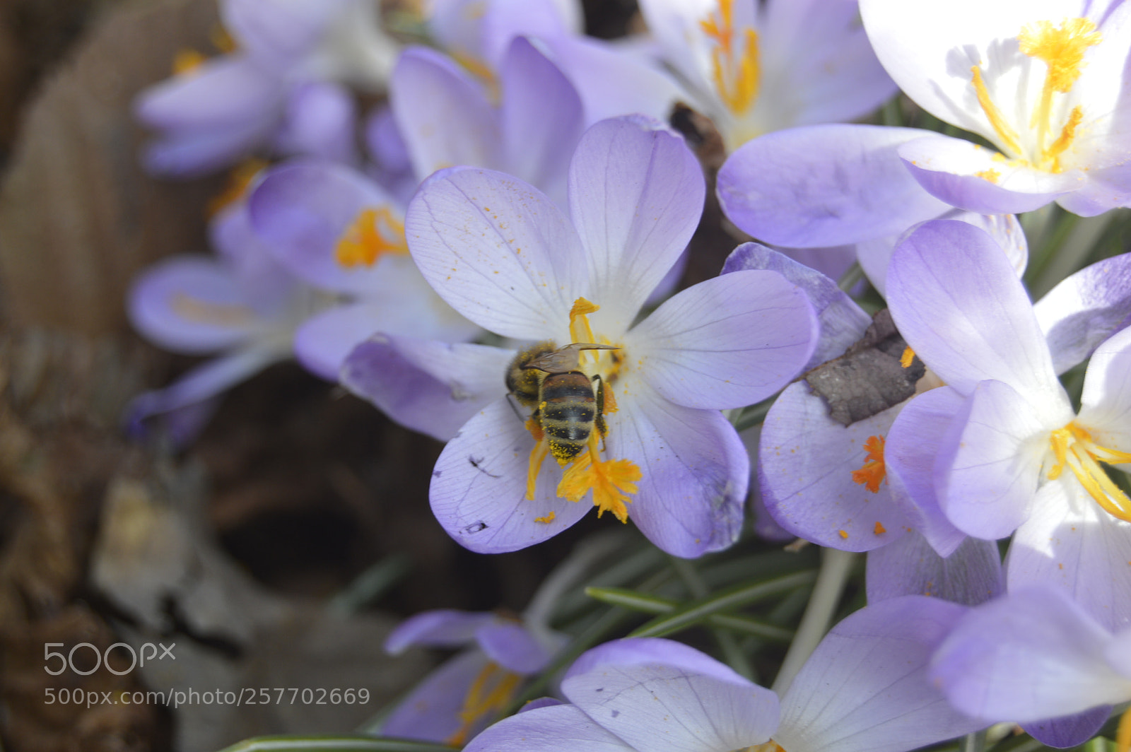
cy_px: 376
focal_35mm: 82
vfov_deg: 16.5
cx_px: 566
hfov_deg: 24.6
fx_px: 2590
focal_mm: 55
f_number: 5.6
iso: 220
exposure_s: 1/125
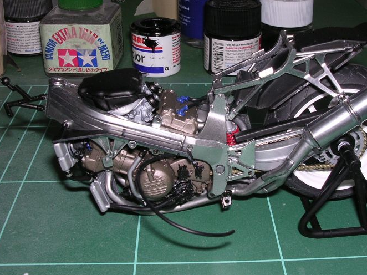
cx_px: 216
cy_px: 111
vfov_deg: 28.0
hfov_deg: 36.7
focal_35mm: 52
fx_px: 551
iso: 100
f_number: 5.9
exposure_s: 1/60.1
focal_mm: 6.6
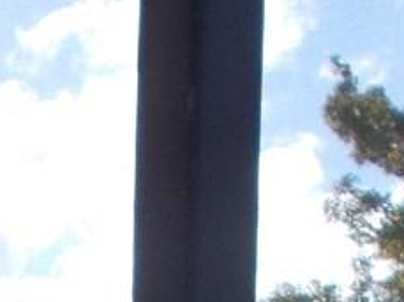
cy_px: 835
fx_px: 2121
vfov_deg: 7.4
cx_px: -206
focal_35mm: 182
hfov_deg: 10.5
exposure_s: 1/100
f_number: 8
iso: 80
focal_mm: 4.6
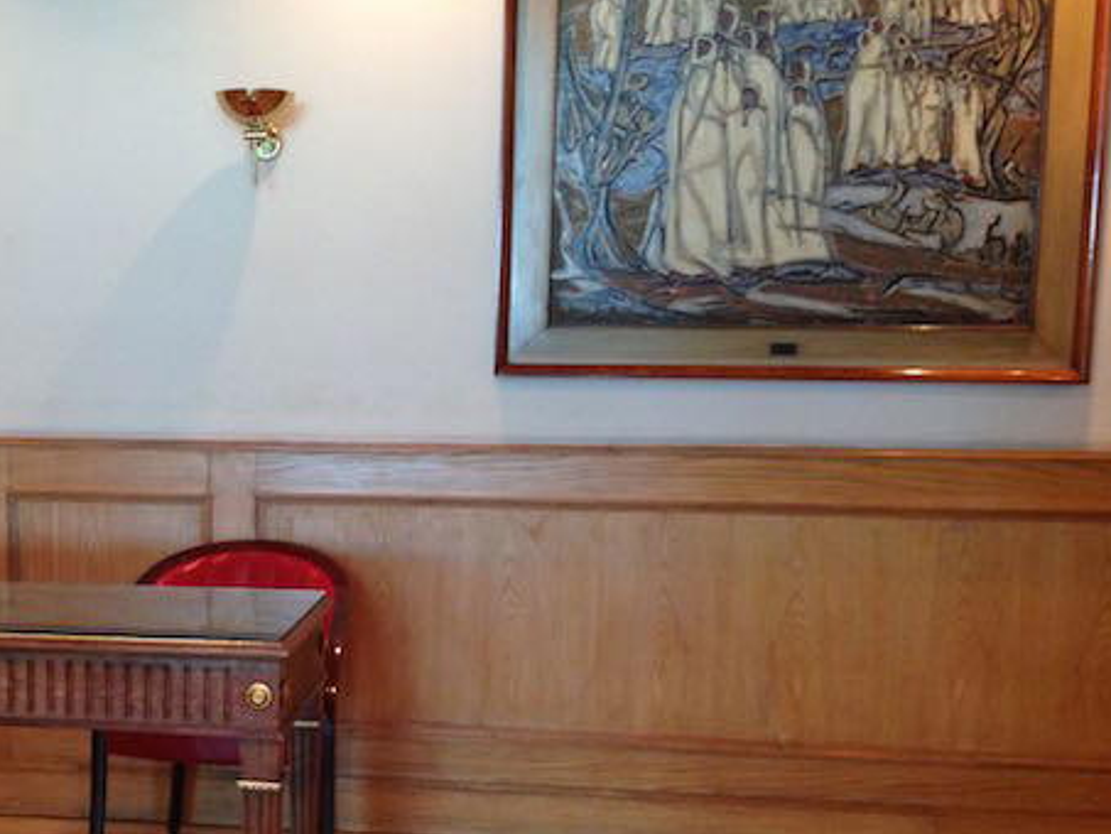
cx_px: 289
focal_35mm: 51
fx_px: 1637
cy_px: 499
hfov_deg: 36.7
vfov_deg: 28.5
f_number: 2.4
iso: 200
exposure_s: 1/20
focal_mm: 4.12
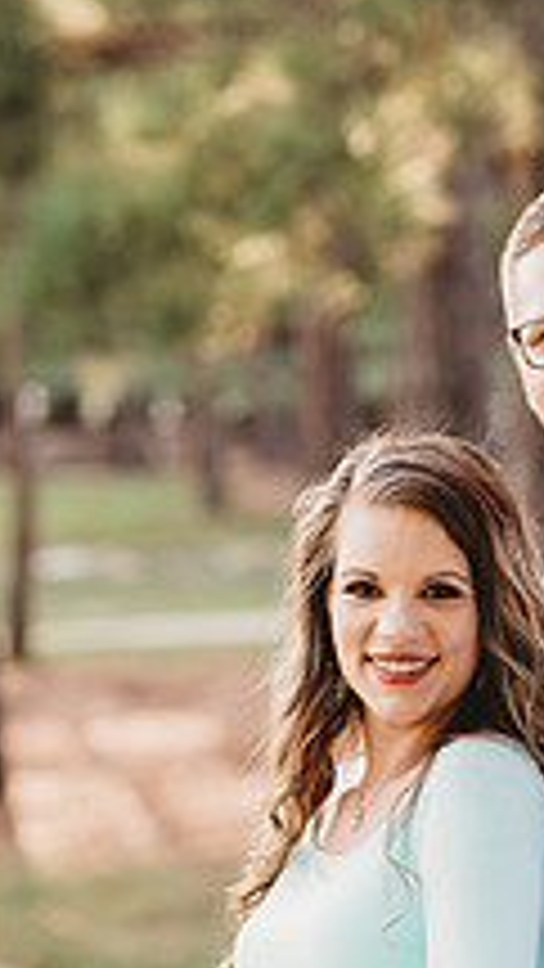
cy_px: 873
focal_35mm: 186
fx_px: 4768
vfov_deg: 11.5
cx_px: 481
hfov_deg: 6.5
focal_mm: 85
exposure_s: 1/320
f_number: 2.5
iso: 160
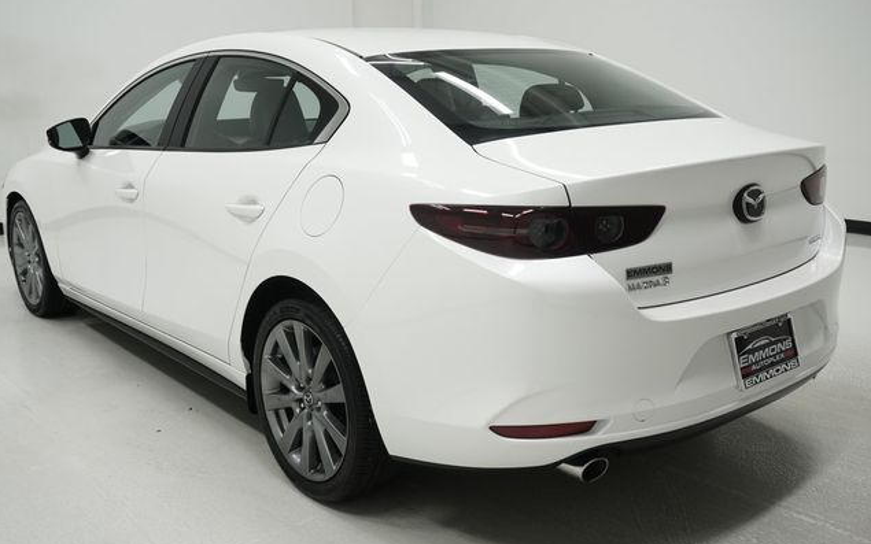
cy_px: 264
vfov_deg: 34.4
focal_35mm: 37
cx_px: 433
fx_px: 878
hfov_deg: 52.7
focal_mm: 24
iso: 500
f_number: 5.6
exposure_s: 1/200
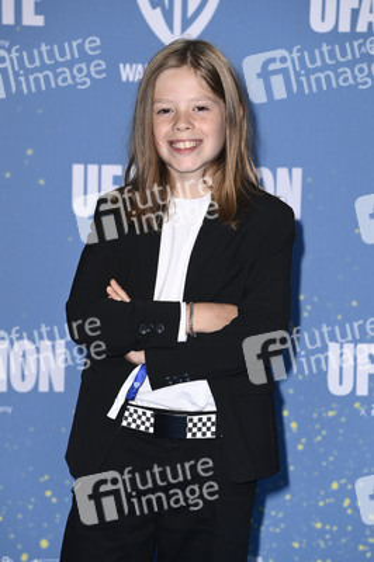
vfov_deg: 11.4
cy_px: 281
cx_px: 187
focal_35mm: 180
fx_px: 2810
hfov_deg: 7.6
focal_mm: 180
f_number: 6.3
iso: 1000
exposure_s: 1/250
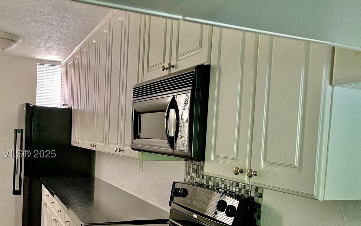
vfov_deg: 34.0
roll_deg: -2.2
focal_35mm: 37
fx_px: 364
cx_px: 145
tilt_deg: -3.7
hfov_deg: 52.4
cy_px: 156
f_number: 1.6
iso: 320
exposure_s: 1/60
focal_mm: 5.1
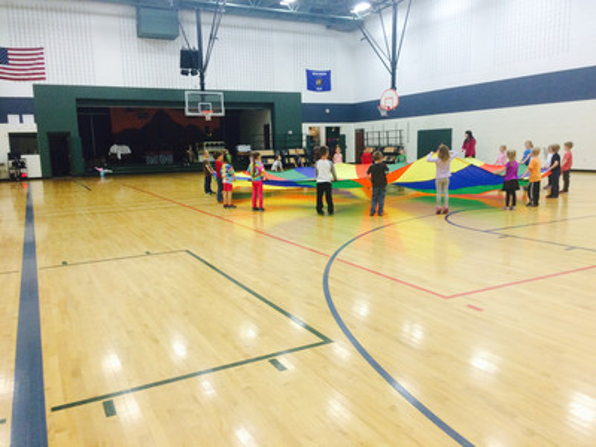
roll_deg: +1.8
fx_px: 499
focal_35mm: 29
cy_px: 224
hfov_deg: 61.7
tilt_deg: -10.7
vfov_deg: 48.2
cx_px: 298
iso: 64
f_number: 2.2
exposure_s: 1/30
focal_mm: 4.15
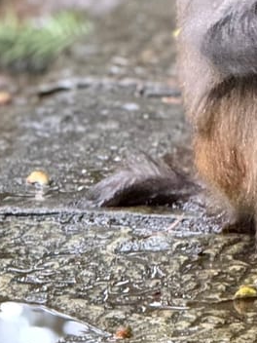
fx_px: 4860
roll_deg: -2.3
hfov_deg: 3.0
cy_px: -121
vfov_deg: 4.0
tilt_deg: -8.7
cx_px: 335
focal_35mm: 491
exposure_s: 1/45
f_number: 2.8
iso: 800
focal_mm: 15.66
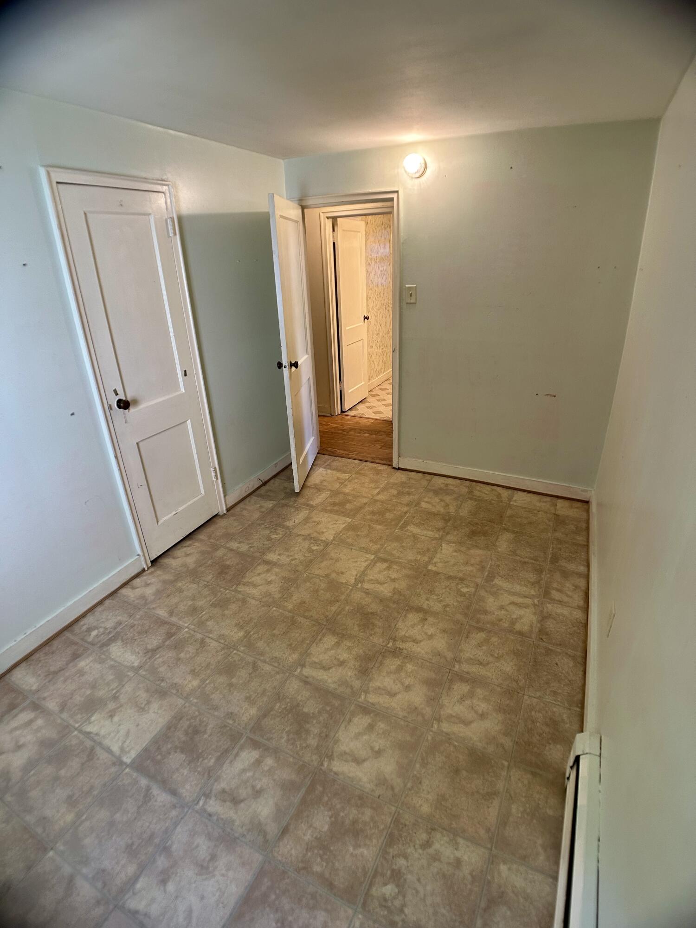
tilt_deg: -25.0
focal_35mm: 24
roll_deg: +1.3
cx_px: 348
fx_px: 643
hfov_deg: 56.8
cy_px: 464
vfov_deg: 71.6
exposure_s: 1/120
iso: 200
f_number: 1.78
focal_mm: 6.86
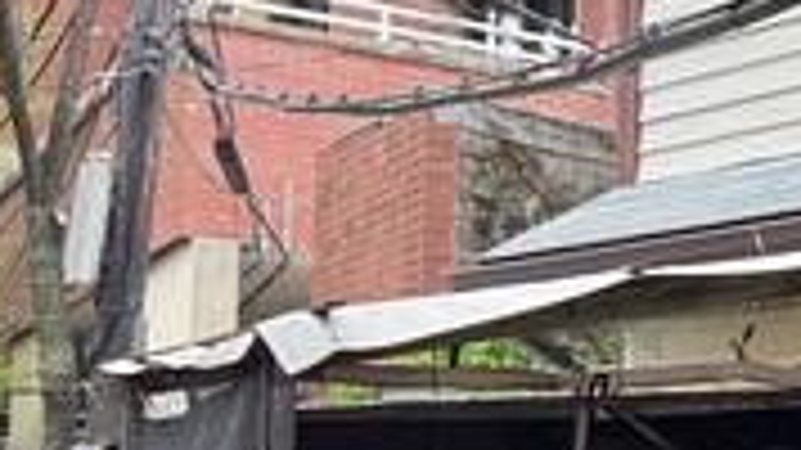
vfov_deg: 12.1
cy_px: 526
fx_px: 2081
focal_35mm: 98
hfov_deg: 19.7
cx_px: 1091
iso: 64
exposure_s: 1/282
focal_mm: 6.76
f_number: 1.78
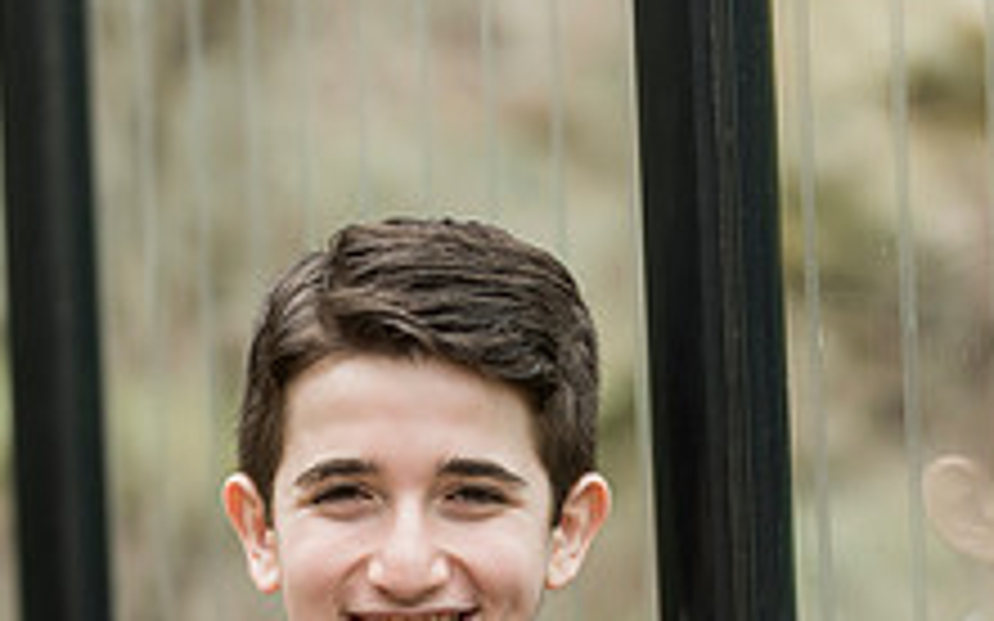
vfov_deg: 5.2
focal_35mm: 249
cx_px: 531
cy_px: 810
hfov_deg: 8.4
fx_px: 6744
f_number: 3.5
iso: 400
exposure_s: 1/640
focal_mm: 120
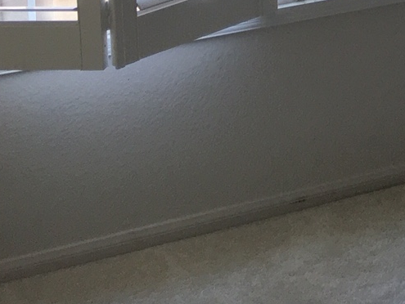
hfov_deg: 14.4
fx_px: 1382
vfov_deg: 11.4
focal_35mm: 118
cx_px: 760
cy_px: -293
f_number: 2.2
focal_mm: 4.15
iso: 32
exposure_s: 1/60
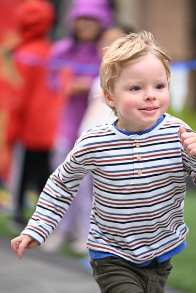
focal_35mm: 200
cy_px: 146
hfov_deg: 6.9
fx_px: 1632
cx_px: 98
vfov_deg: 10.3
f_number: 2.8
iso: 1250
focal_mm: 200
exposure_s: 1/1600
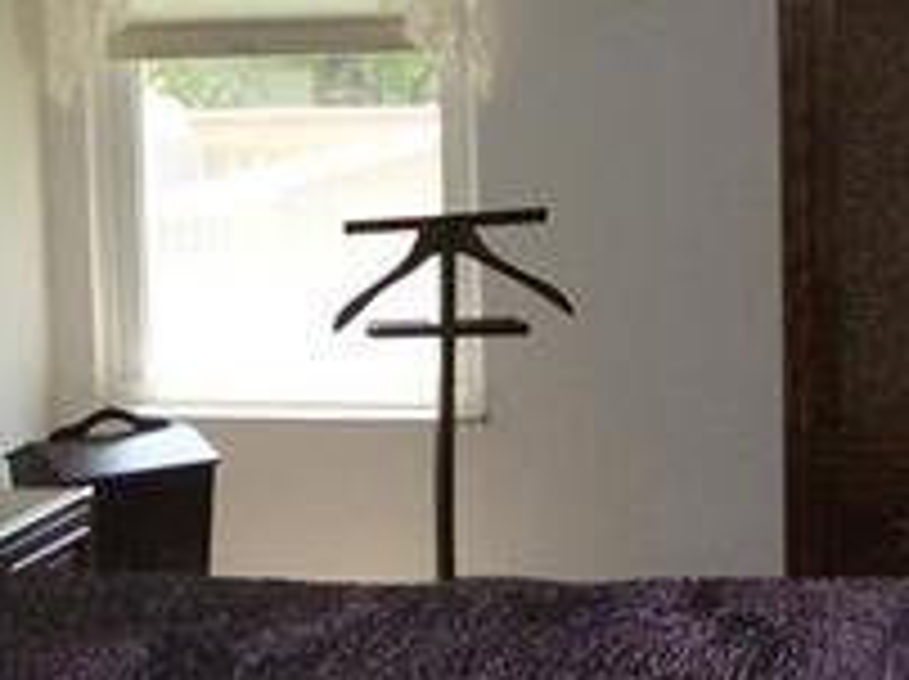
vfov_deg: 13.2
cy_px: 72
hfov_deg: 17.7
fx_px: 2911
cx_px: 594
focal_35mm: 111
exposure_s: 1/60
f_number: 2.6
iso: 200
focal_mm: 5.8
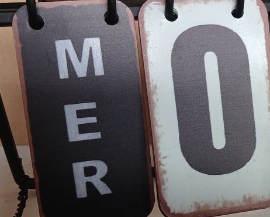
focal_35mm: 57
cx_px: 234
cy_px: 131
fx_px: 456
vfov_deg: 26.6
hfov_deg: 31.7
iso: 200
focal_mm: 4
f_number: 1.8
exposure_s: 1/50
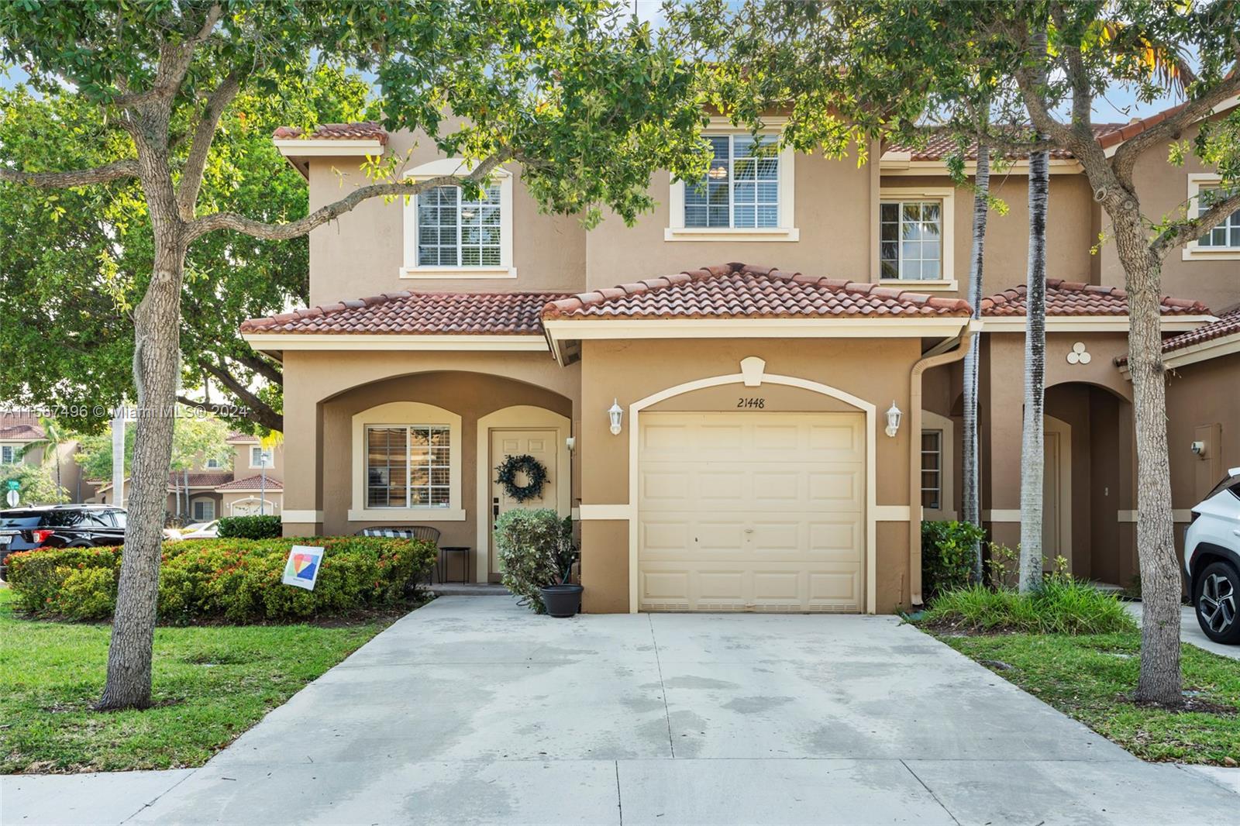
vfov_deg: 37.8
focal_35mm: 35
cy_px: 413
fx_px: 1205
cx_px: 620
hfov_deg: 54.4
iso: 250
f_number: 9
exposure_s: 1/30
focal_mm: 35
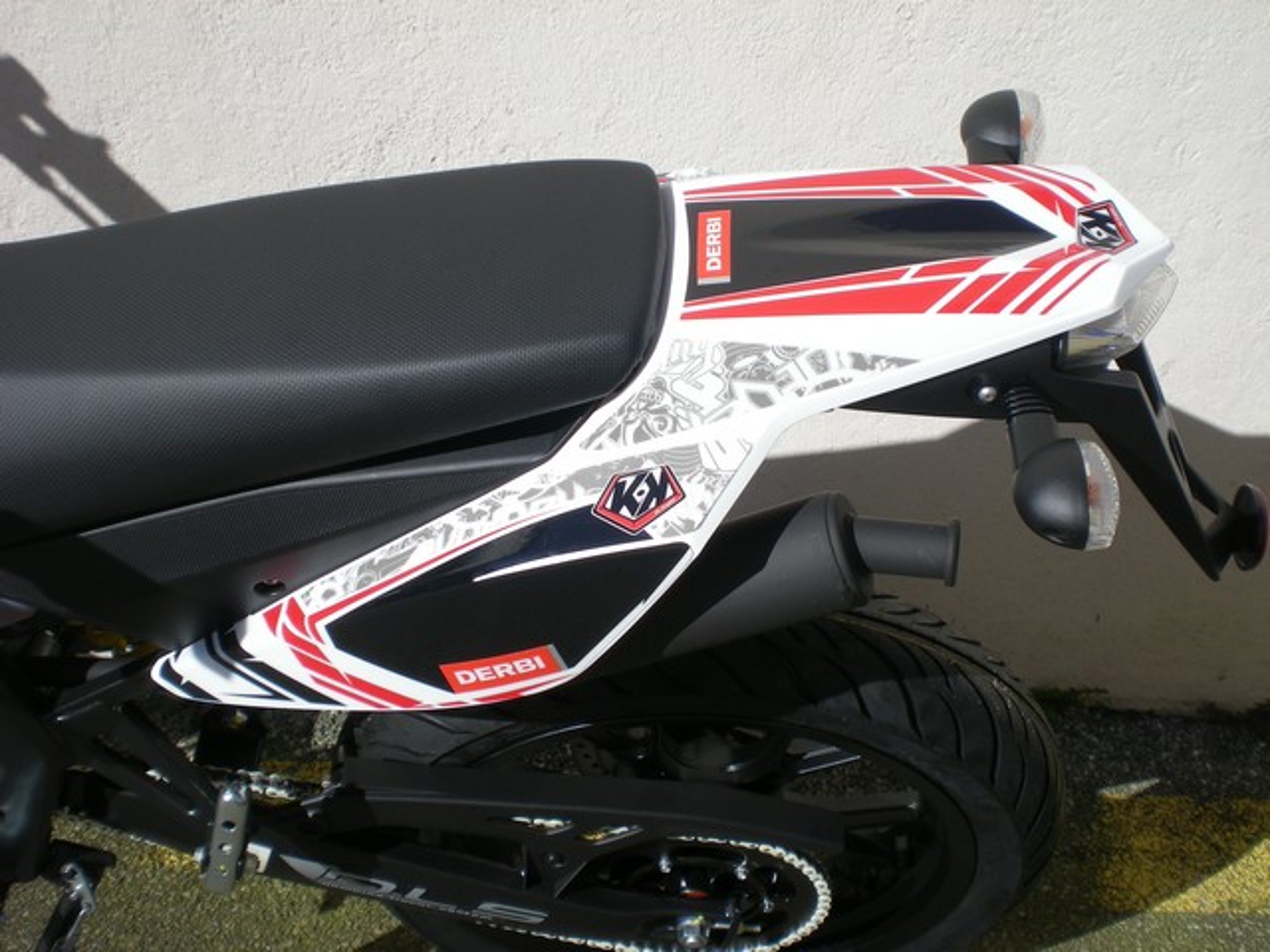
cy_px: 476
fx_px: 1614
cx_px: 635
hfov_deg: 42.9
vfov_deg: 32.9
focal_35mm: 44
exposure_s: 1/442
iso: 50
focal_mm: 7.4
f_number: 4.9
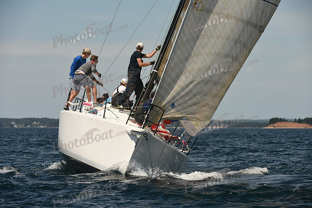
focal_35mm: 220
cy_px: 104
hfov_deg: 9.4
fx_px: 1907
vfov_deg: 6.2
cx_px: 156
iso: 250
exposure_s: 1/1000
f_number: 7.1
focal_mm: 220
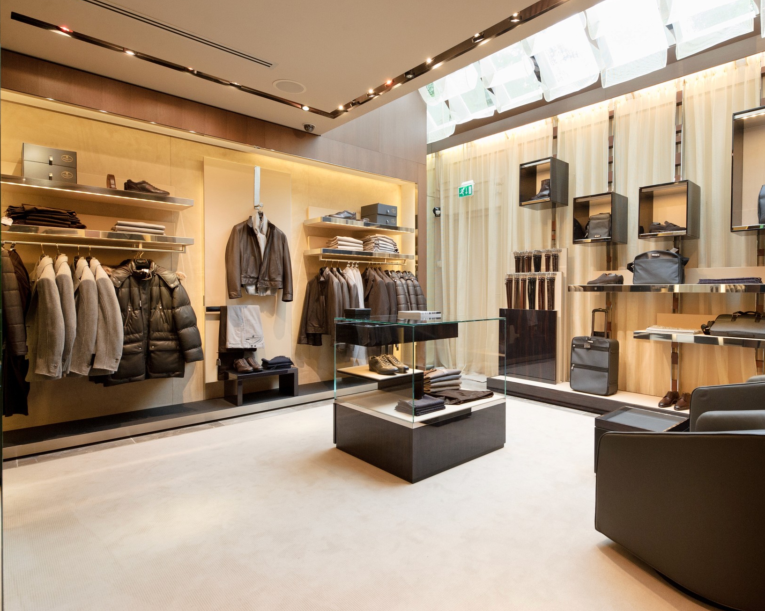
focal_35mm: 20
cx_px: 466
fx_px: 453
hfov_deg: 79.3
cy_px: 301
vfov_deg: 68.1
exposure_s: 1/60
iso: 1600
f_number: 8
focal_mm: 17
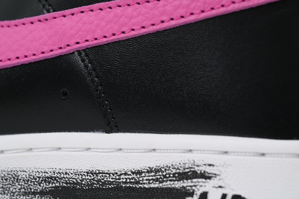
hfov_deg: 17.1
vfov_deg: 11.4
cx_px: 150
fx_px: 997
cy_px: 100
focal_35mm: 120
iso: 400
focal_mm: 120
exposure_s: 1/100
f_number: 11
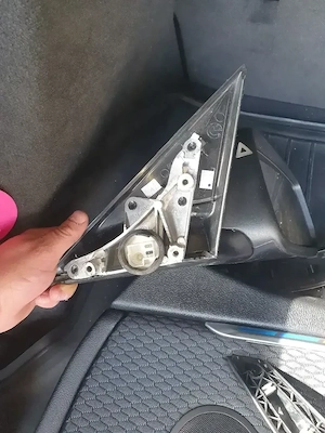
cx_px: 162
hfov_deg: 53.1
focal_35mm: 26
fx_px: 325
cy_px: 216
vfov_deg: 67.3
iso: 125
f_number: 2.4
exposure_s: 1/50
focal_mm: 4.32
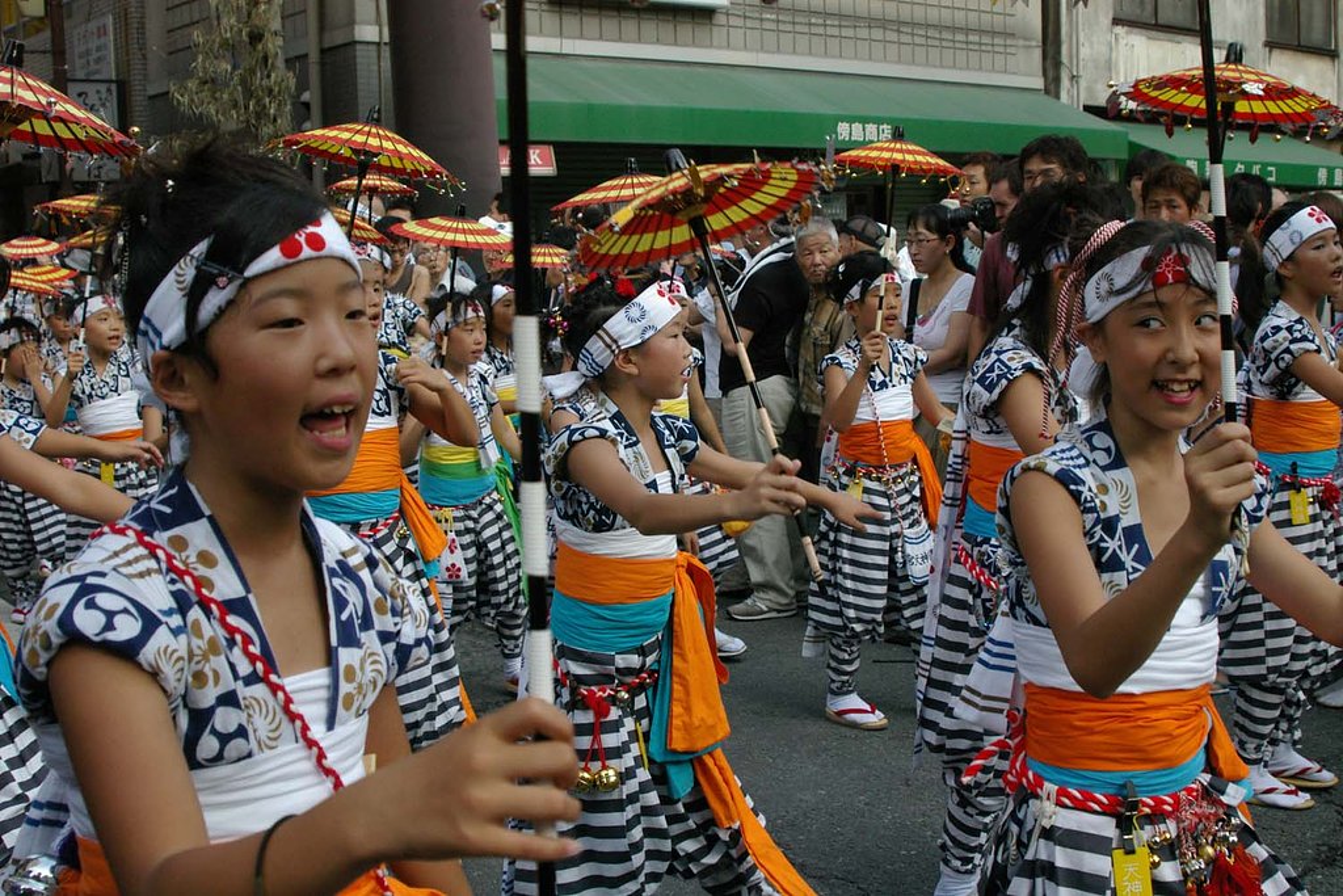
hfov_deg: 46.4
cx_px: 672
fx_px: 1567
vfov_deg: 31.9
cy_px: 448
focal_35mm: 42
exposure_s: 1/500
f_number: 8
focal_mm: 28
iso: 800
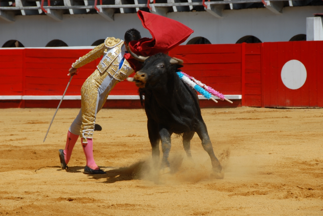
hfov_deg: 10.5
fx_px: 1751
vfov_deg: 7.1
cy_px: 108
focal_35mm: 195
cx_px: 162
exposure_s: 1/250
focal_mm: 130
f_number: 8
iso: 100
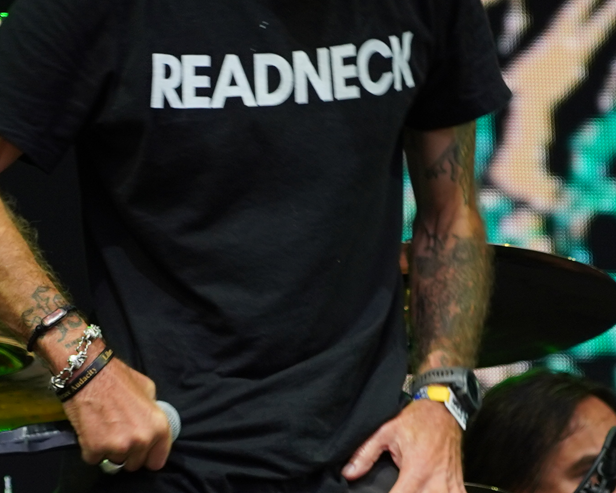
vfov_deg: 3.6
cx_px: 450
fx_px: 7949
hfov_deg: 4.4
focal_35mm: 436
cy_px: 282
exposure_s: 1/125
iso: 250
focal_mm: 105
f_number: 4
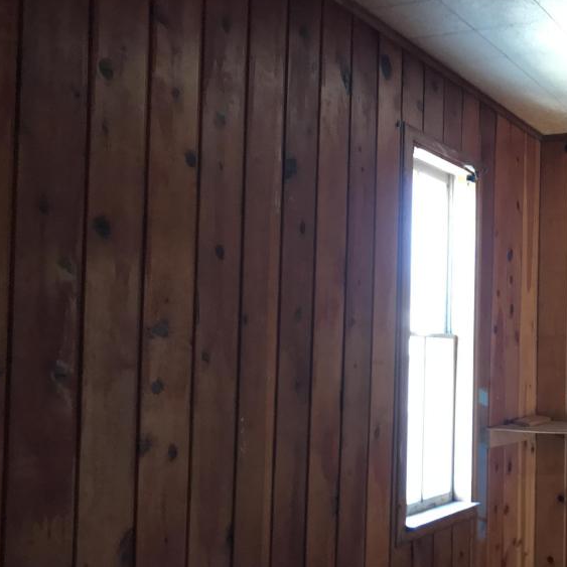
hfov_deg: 36.2
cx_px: 458
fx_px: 834
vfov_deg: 37.3
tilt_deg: -0.7
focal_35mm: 45
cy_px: 361
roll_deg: -1.8
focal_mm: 3.99
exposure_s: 1/17
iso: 200
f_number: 1.8
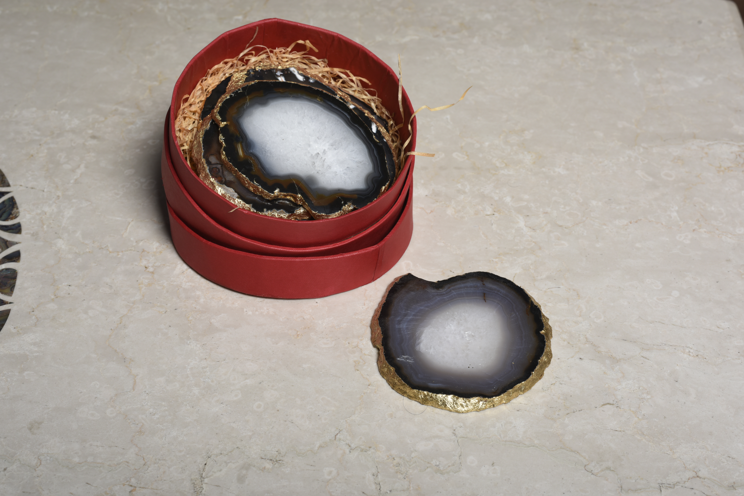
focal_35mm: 50
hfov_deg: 39.6
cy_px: 248
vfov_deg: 27.0
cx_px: 372
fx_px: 1033
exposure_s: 1/200
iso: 125
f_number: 10
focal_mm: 50
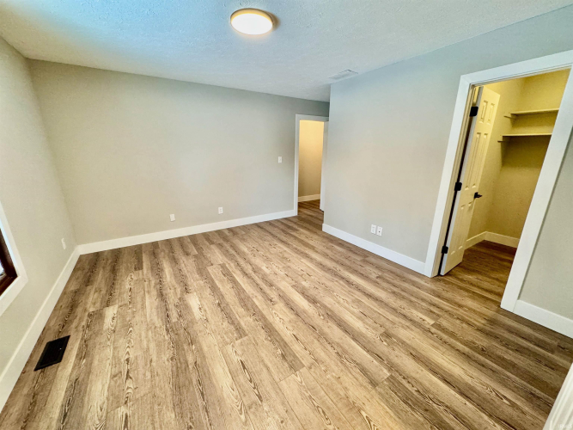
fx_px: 232
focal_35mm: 14
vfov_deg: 85.7
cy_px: 215
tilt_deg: -16.9
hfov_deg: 102.1
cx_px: 286
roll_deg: -0.6
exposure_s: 1/60
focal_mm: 2.22
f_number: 2.2
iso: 500
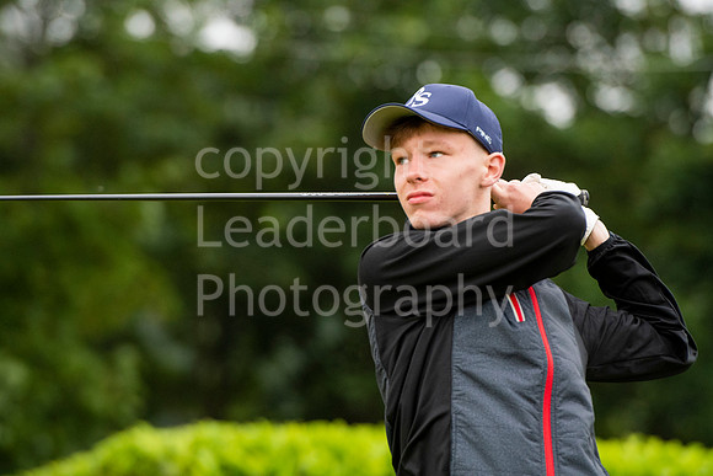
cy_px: 238
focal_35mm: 300
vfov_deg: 4.6
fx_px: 5943
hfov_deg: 6.9
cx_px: 356
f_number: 4
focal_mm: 200
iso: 1600
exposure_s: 1/1000
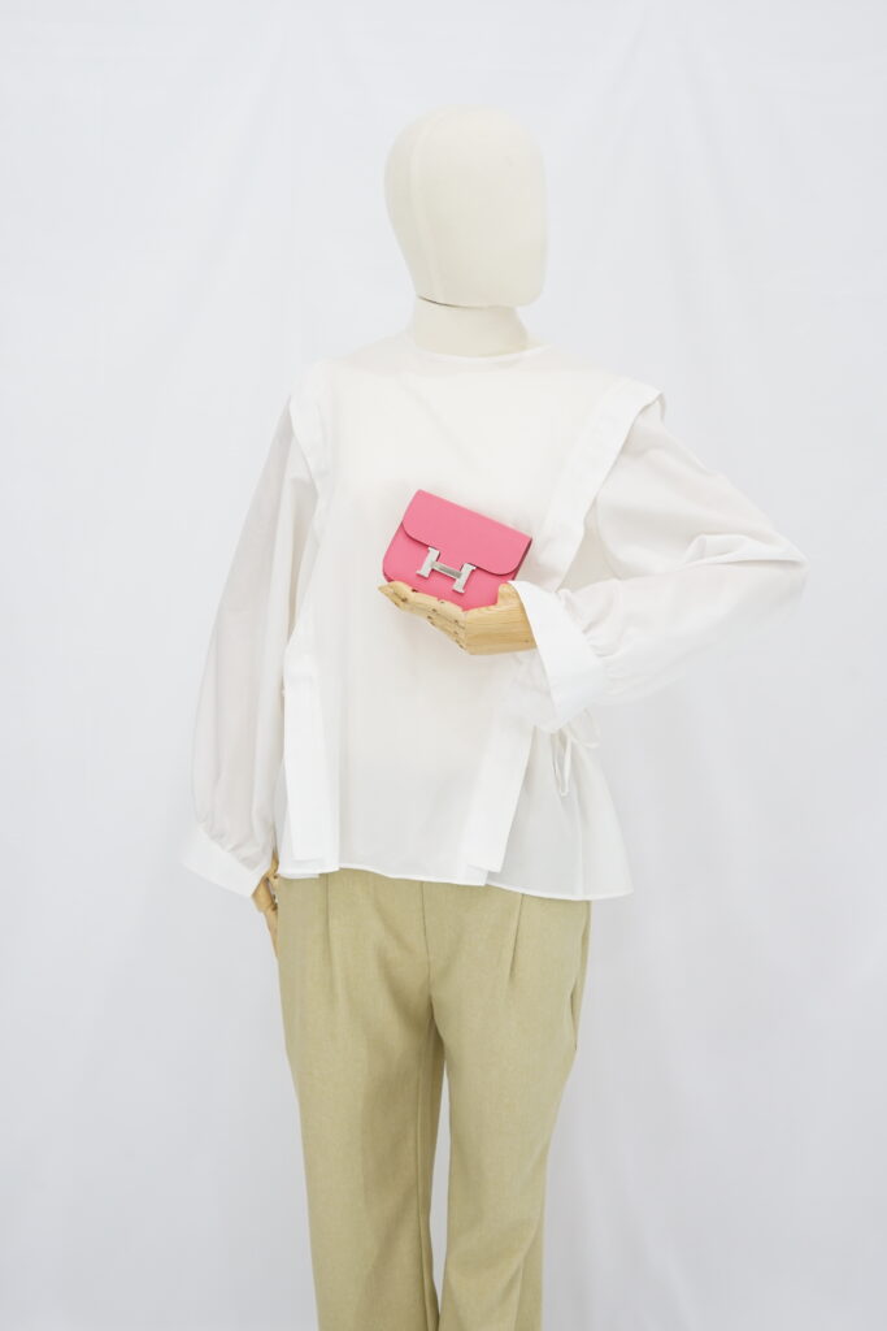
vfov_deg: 39.6
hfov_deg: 27.0
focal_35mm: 50
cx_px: 444
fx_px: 1847
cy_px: 666
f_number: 6.3
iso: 640
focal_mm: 50
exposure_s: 1/8
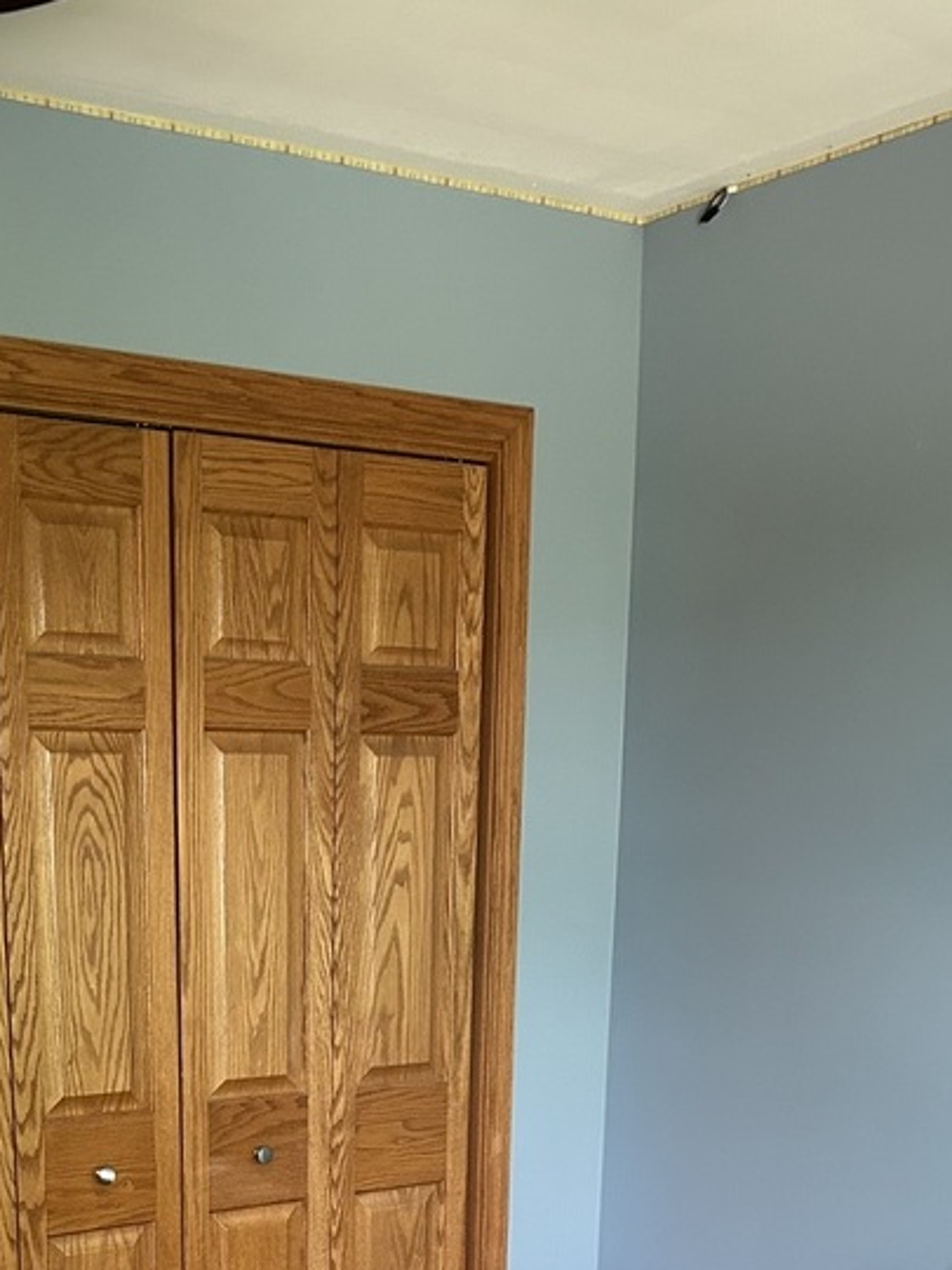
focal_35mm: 52
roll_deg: -2.2
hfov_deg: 27.8
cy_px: 1249
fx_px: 1907
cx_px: 299
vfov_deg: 33.8
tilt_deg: -15.0
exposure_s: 1/60
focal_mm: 5.7
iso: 200
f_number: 1.5
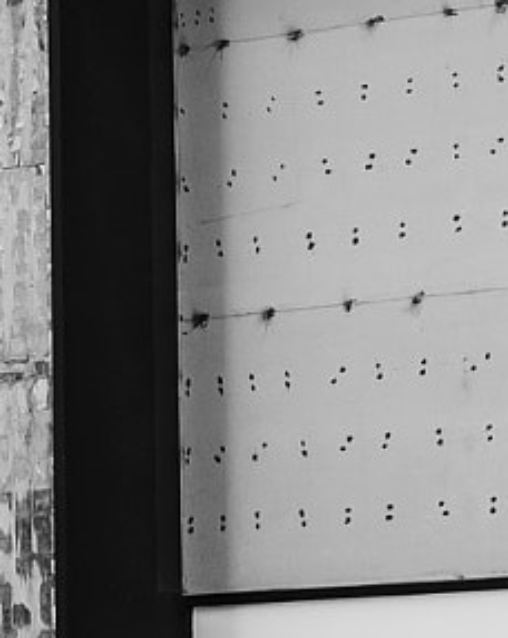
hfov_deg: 5.6
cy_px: 883
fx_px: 4953
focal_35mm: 263
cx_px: -733
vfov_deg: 7.3
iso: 400
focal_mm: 50
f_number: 4.5
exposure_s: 1/640
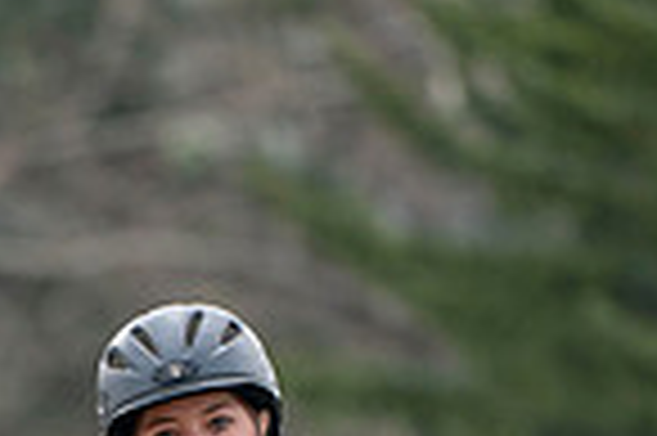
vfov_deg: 0.9
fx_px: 28985
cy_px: 856
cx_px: -108
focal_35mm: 1590
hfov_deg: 1.3
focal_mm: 400
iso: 250
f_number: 5.6
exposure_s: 1/500
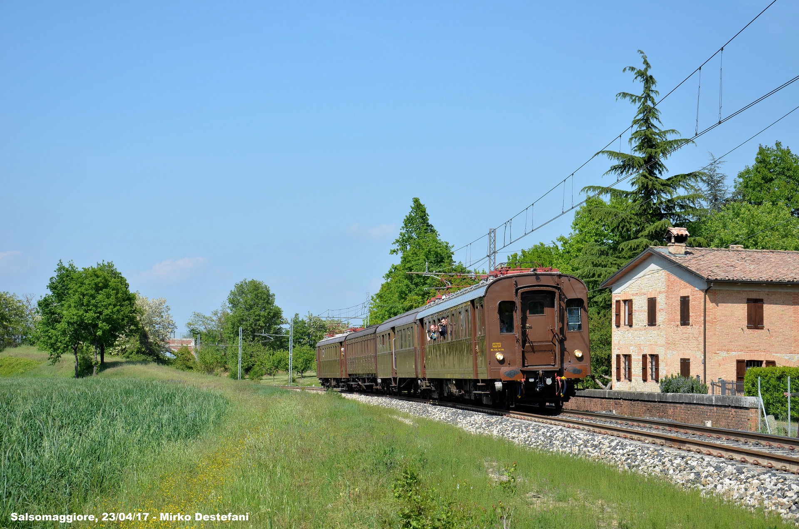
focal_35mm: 72
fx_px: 1595
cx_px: 400
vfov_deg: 18.8
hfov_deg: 28.1
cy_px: 264
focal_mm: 48
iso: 160
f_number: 7.1
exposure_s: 1/640
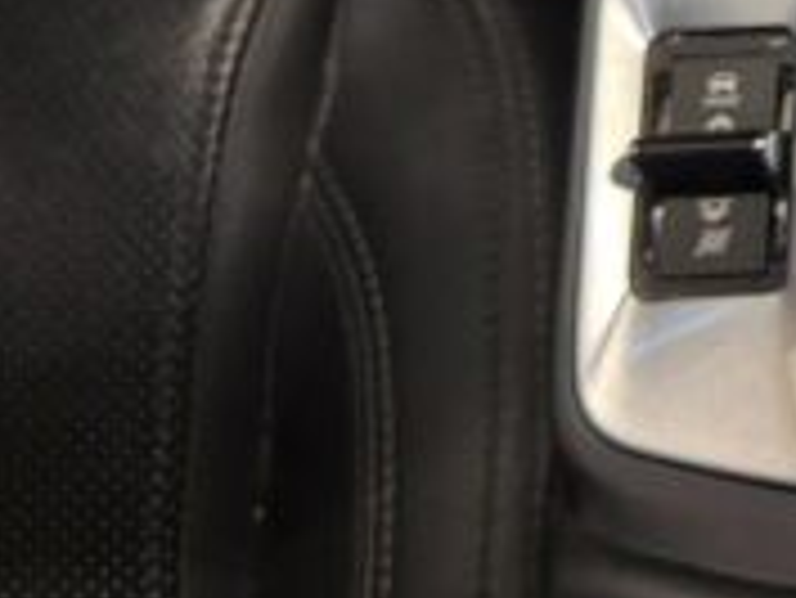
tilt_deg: -70.8
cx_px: 1282
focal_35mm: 84
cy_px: -155
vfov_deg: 16.7
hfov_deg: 19.4
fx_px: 1933
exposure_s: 1/32
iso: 640
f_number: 1.78
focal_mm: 6.76
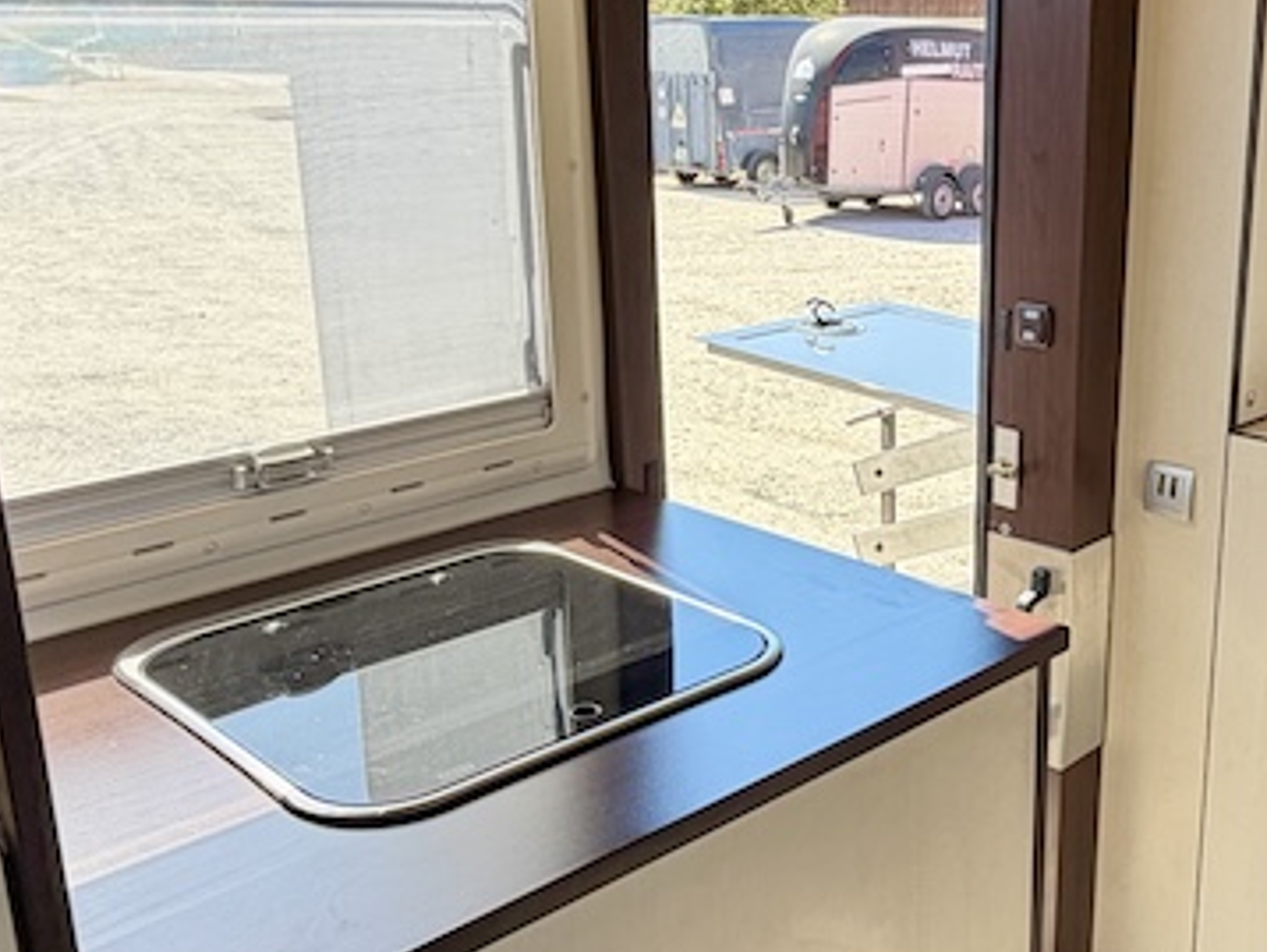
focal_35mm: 40
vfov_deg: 36.0
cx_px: 853
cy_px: 439
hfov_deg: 46.0
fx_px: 1465
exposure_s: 1/228
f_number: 2.2
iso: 40
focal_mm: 2.22
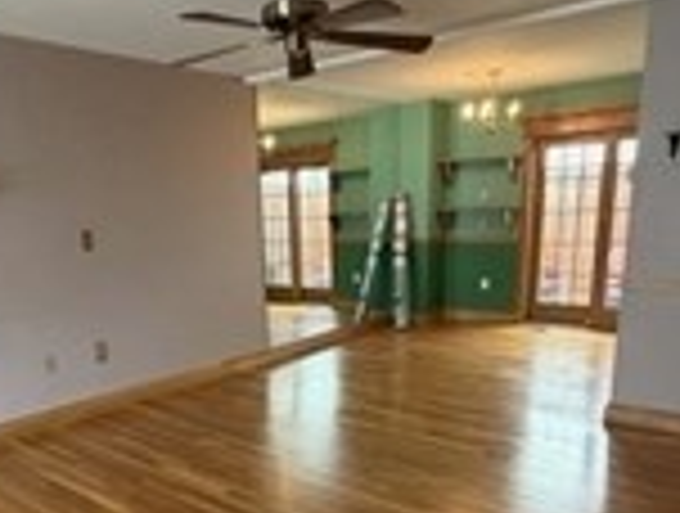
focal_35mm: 32
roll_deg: +2.7
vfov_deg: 43.3
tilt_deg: -14.7
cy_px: 369
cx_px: 279
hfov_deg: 56.4
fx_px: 630
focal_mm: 2.22
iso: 320
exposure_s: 1/60
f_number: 2.2
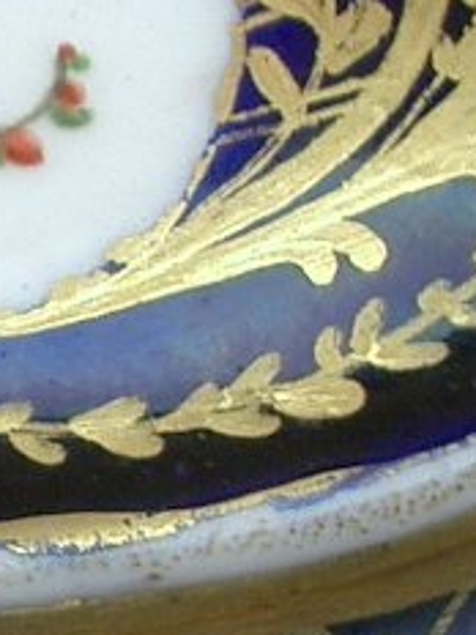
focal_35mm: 253
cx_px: -804
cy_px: 353
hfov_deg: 5.6
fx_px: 4639
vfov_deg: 7.8
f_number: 3.1
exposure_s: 1/60
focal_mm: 8.2
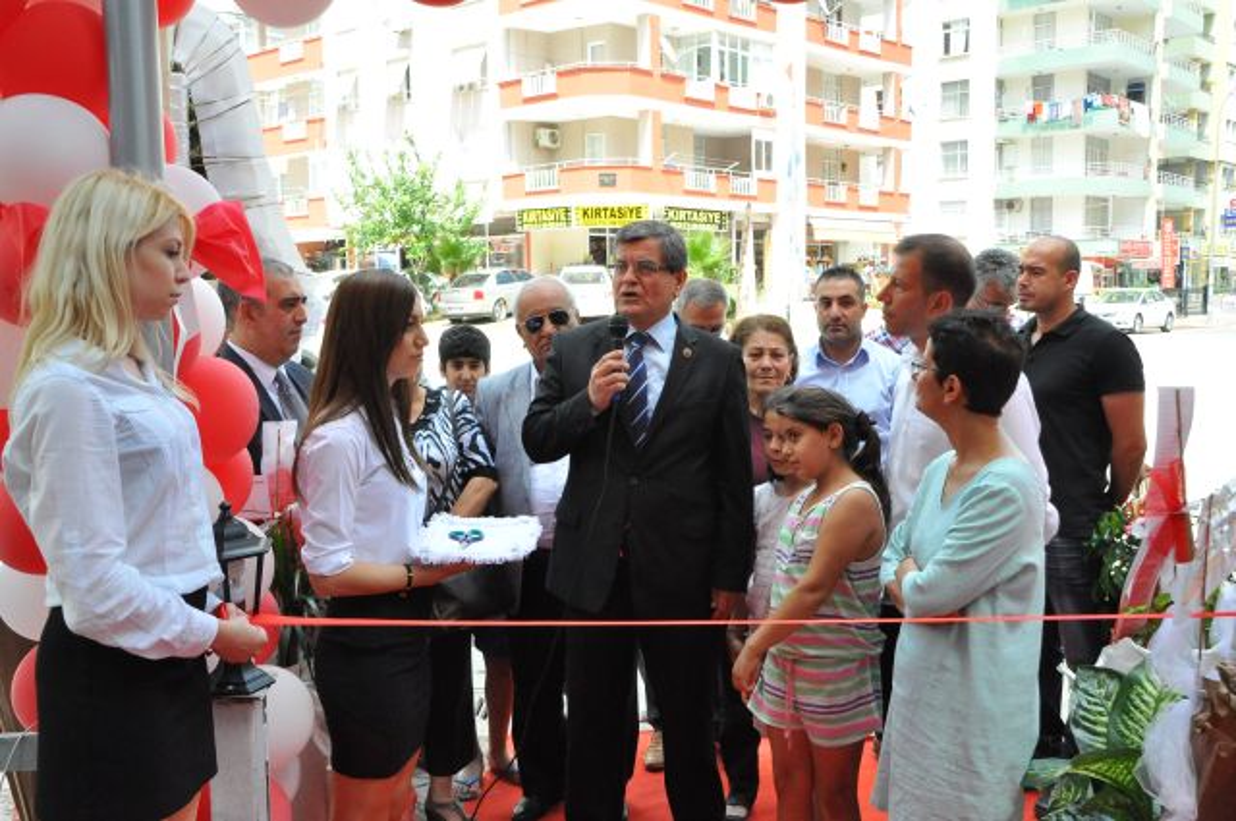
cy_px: 410
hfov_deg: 51.3
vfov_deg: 35.4
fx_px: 1286
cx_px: 618
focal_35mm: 38
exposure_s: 1/400
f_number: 11
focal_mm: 25
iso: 1600
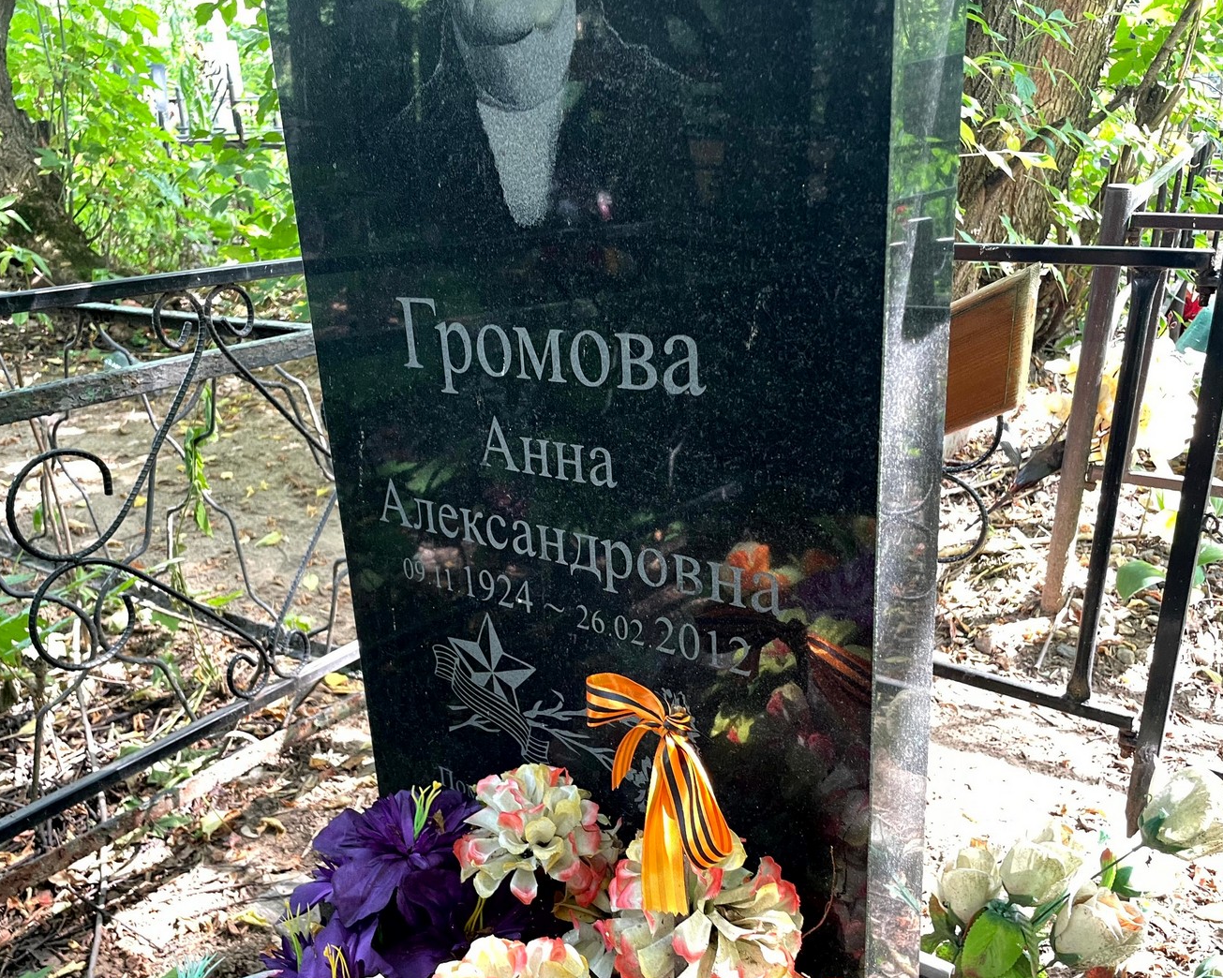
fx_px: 1013
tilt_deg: -21.3
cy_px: 502
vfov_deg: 51.5
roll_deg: +0.6
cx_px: 611
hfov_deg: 62.2
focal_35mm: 28
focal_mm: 4.2
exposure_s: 1/69
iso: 125
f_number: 1.6
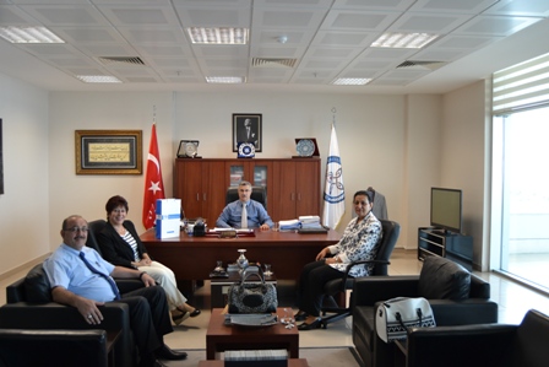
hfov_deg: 61.9
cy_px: 184
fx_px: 458
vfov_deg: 43.6
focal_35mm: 30
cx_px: 274
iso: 400
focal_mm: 20
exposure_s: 1/60
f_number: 4
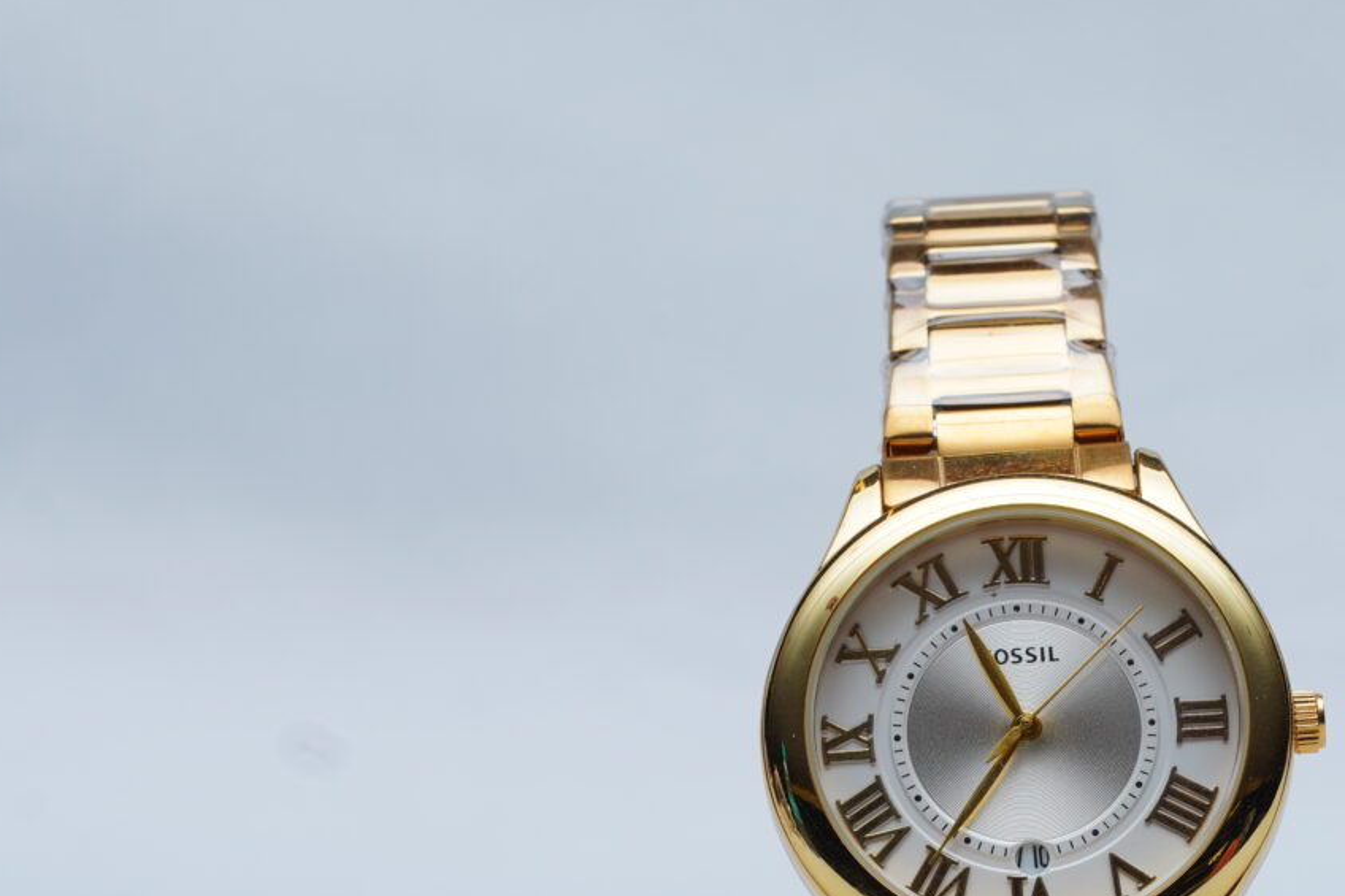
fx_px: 5640
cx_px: 1093
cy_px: 683
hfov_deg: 13.5
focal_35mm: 151
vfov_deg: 9.1
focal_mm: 50
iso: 125
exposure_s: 1/160
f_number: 9
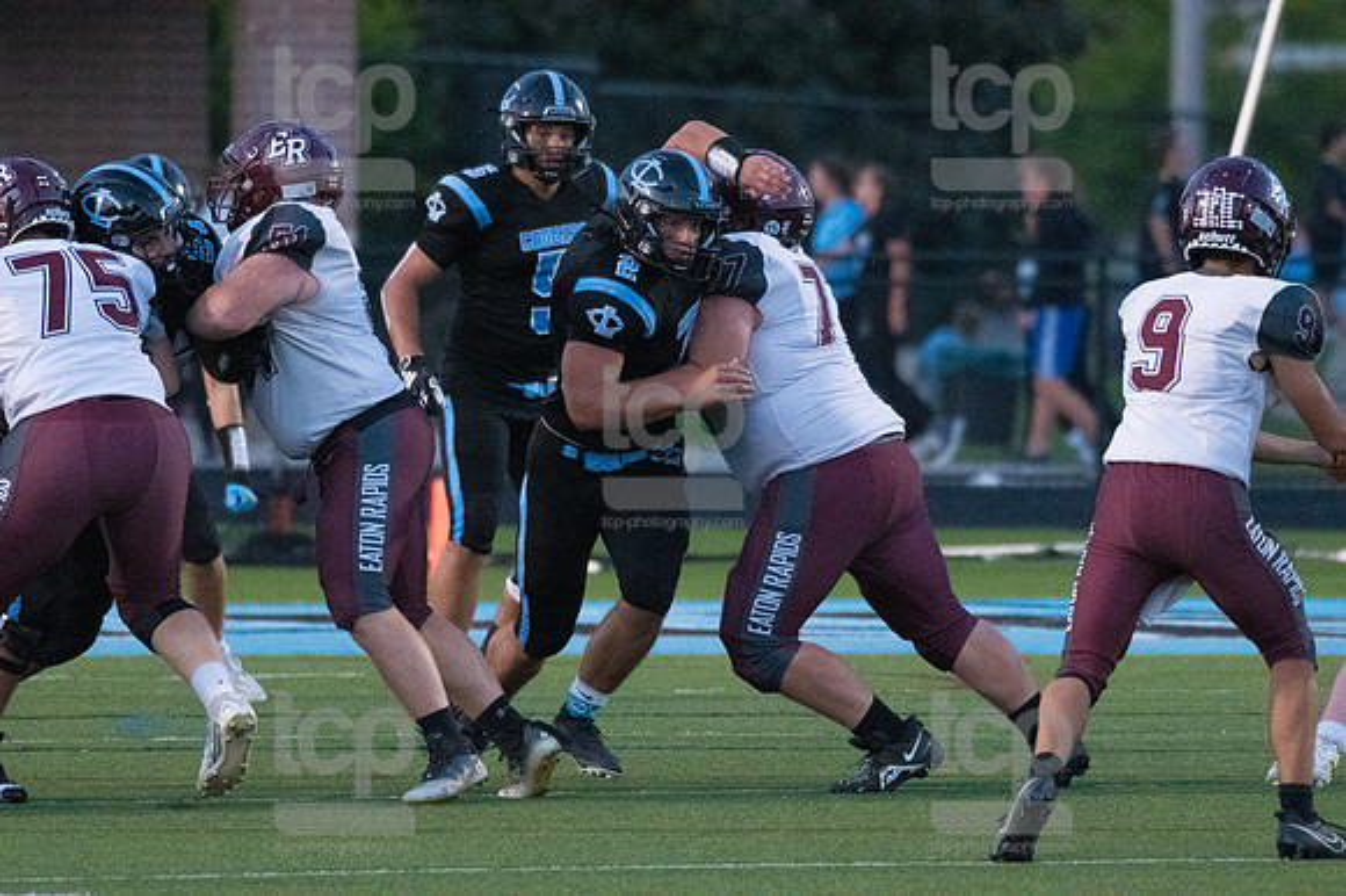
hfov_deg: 3.8
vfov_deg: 2.5
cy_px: 448
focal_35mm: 540
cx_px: 673
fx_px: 20178
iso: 6400
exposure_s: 1/2000
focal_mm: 360
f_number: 5.6
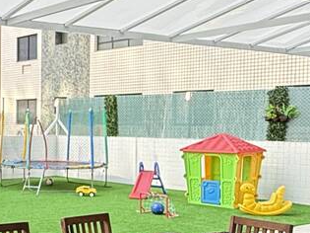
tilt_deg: -2.2
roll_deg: +0.5
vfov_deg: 22.8
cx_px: -61
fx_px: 573
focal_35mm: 64
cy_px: 149
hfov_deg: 26.8
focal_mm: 2.22
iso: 125
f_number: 2.2
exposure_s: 1/120
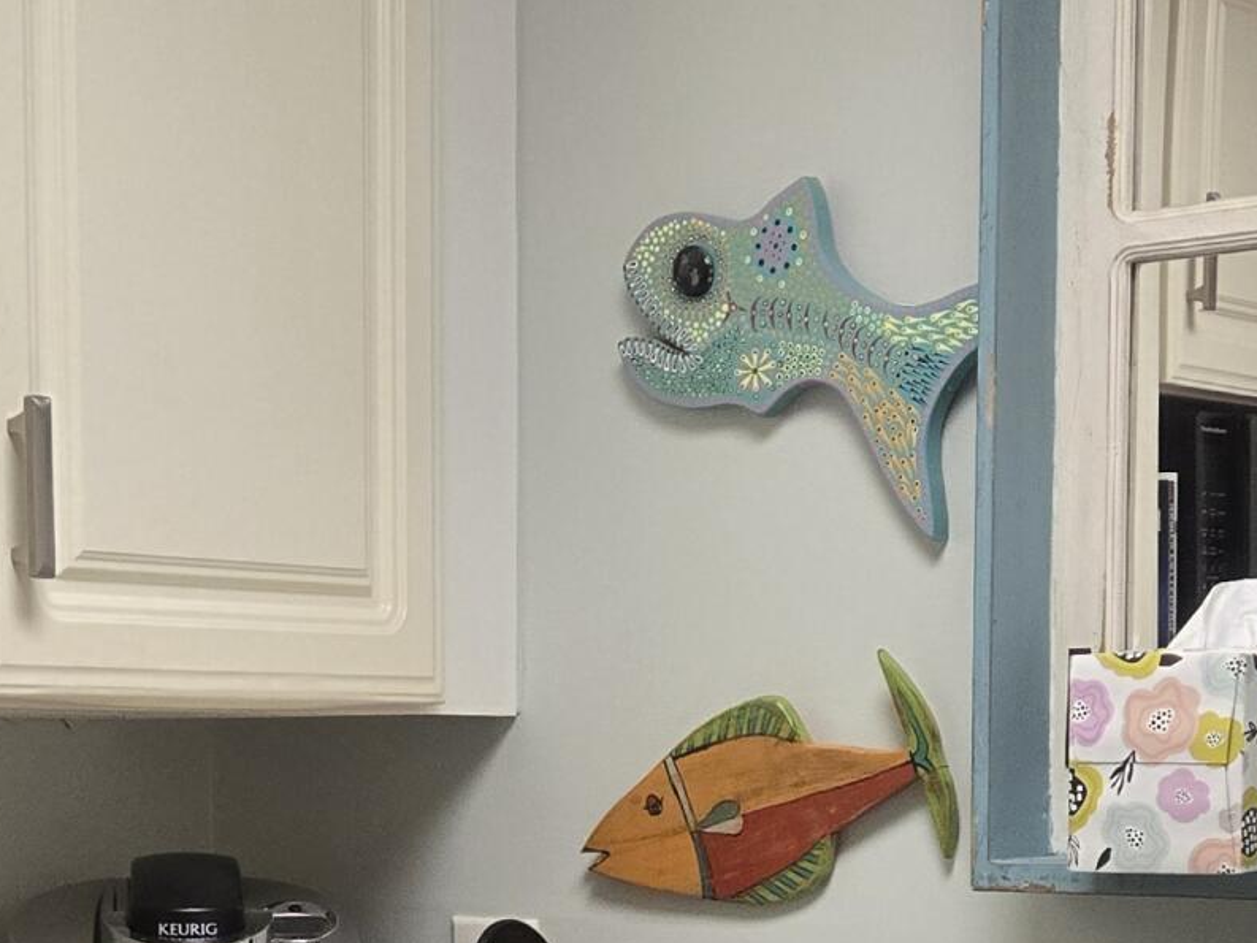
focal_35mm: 87
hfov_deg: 22.4
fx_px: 3160
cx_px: 426
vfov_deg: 16.4
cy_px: 1071
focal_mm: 5.4
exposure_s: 1/120
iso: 200
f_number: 1.8
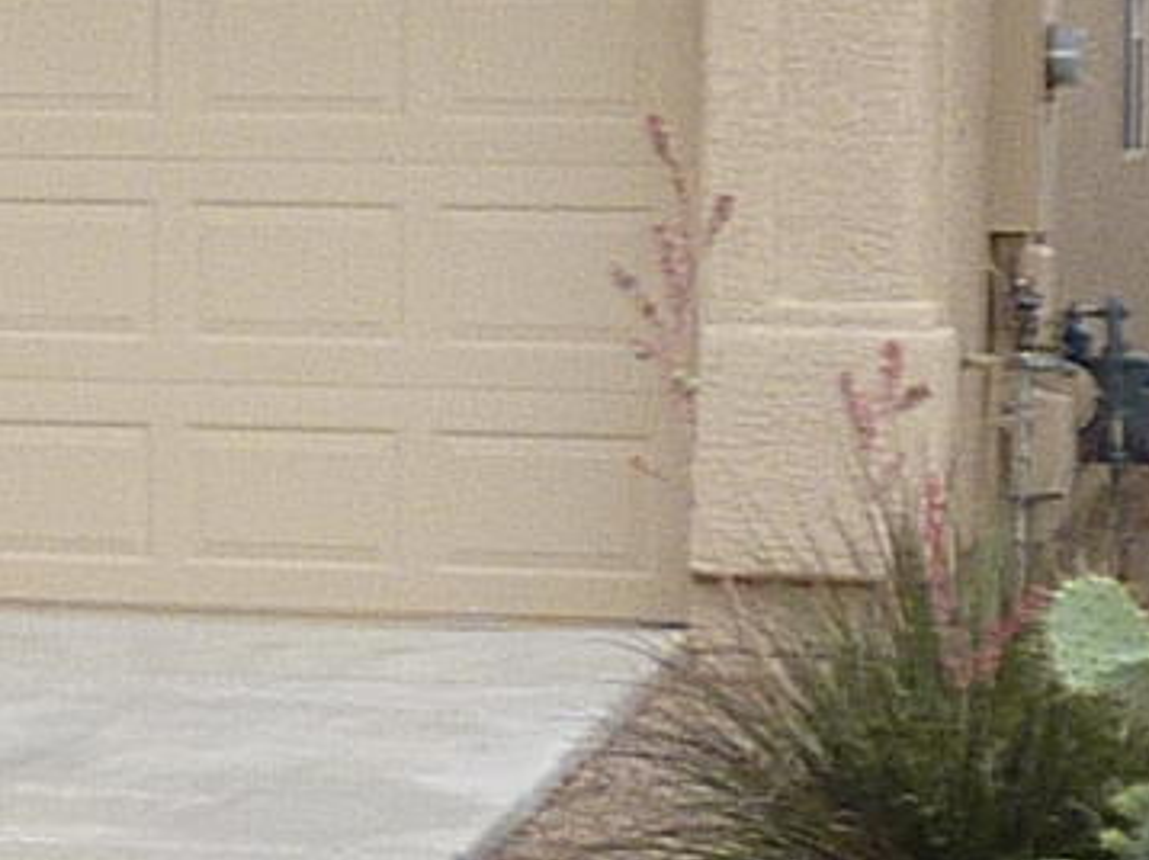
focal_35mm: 228
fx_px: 7563
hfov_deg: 8.4
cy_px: 93
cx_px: -931
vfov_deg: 6.5
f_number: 3.4
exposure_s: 1/100
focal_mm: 4.7
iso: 80
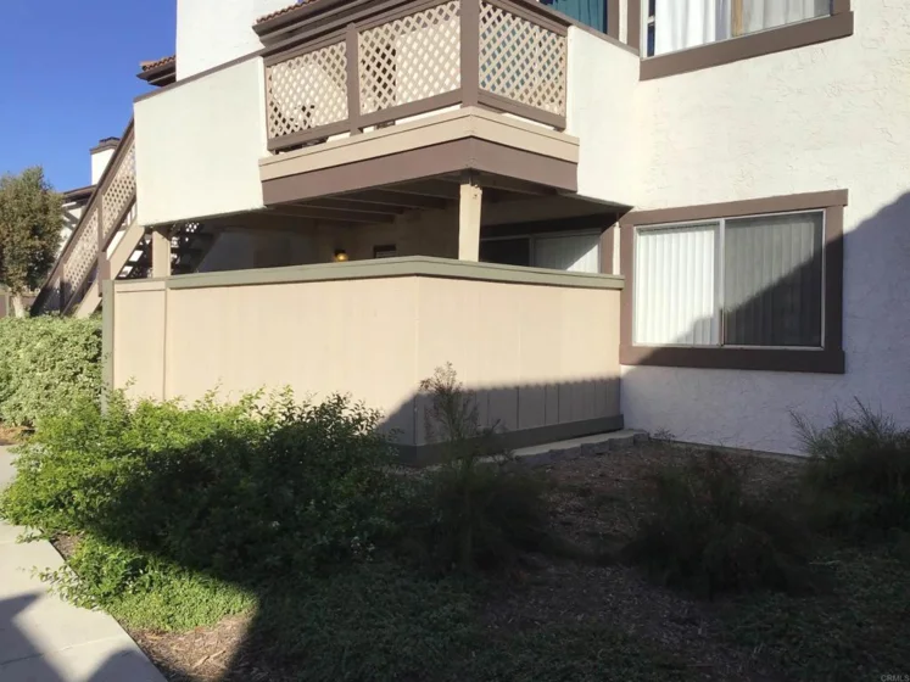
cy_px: 341
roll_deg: -2.3
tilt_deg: -0.8
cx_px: 455
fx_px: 815
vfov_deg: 45.4
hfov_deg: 58.4
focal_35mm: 31
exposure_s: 1/2092
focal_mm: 3.3
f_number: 2.4
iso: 25
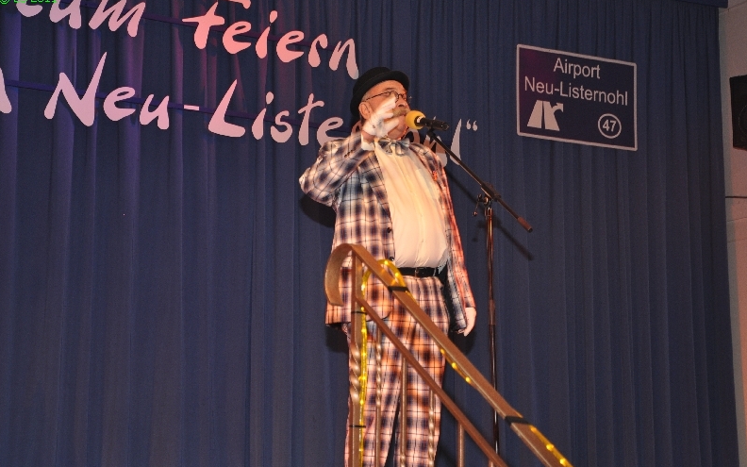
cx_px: 376
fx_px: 1507
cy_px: 240
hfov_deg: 27.8
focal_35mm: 74
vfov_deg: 17.6
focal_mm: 48
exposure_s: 1/60
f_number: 4.8
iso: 400
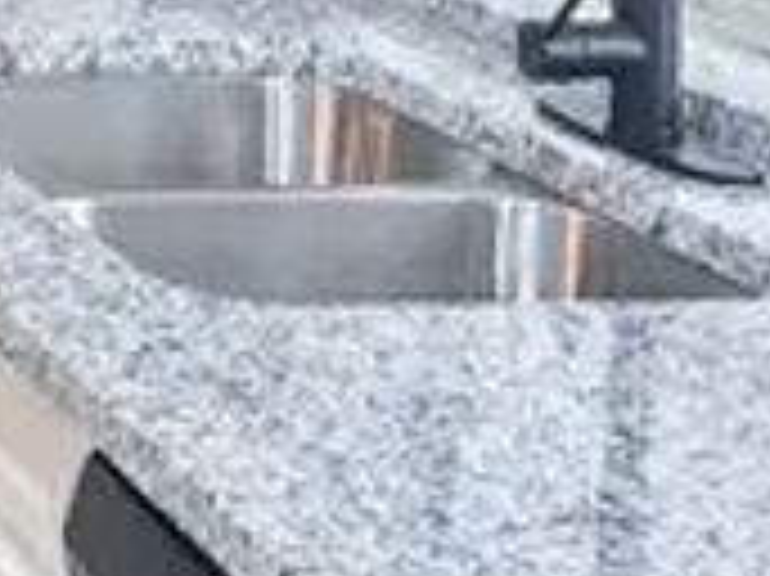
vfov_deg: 10.3
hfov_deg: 13.1
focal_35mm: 138
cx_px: -558
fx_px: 3068
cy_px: -364
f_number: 1.7
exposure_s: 1/60
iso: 125
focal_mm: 6.3
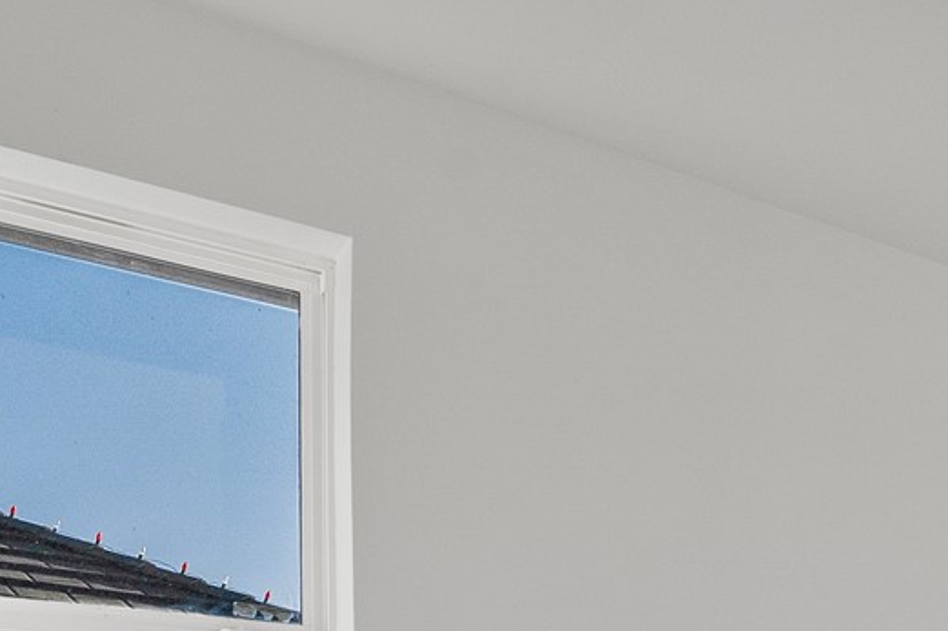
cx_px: 1118
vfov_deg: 22.5
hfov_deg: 33.0
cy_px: 930
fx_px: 1316
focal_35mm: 50
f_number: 10
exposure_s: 1/1600
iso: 320
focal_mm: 12
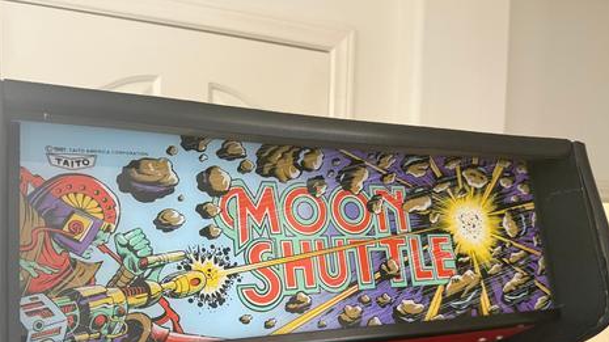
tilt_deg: -3.9
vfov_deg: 38.2
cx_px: 276
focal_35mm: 30
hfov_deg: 64.2
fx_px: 484
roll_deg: -1.8
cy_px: 240
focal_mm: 6.76
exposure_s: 1/60
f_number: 1.78
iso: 800
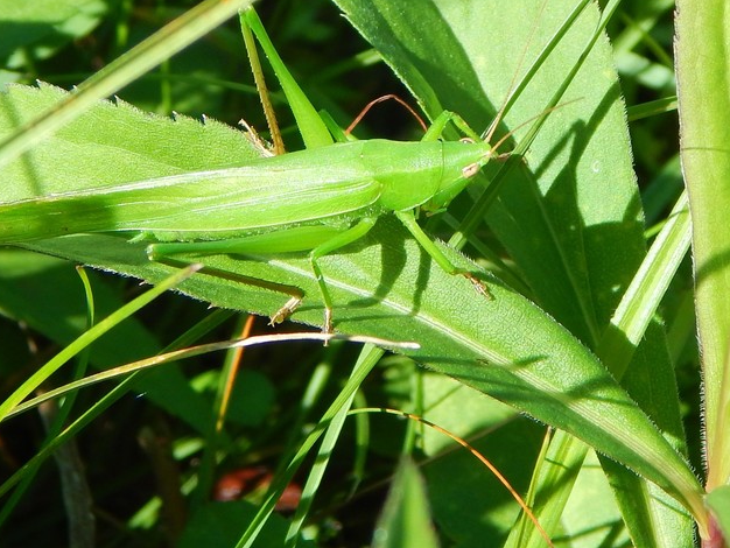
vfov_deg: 15.7
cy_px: 176
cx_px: 314
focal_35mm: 94
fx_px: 1983
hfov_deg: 20.8
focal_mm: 12.3
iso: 125
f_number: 4.1
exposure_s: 1/400
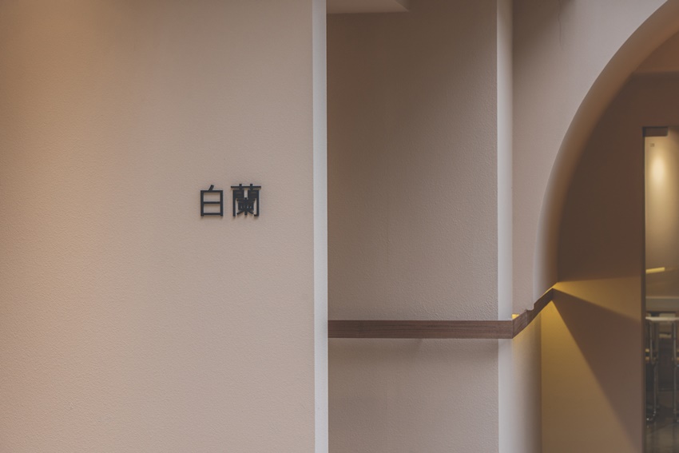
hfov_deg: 20.4
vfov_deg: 13.7
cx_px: 340
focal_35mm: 100
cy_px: 226
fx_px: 1886
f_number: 9
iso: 640
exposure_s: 1/50
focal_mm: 100
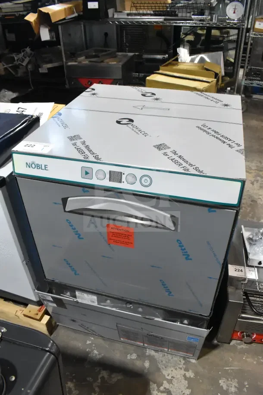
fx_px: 296
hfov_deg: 47.9
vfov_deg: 67.4
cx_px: 132
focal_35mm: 27
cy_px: 198
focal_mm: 18
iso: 6400
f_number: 8
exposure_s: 1/250
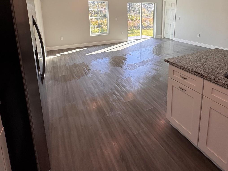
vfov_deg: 57.5
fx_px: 145
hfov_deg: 76.0
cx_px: 129
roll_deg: -0.2
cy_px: 40
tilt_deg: -11.4
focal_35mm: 22
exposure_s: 1/151
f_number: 2.2
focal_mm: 2.22
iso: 40
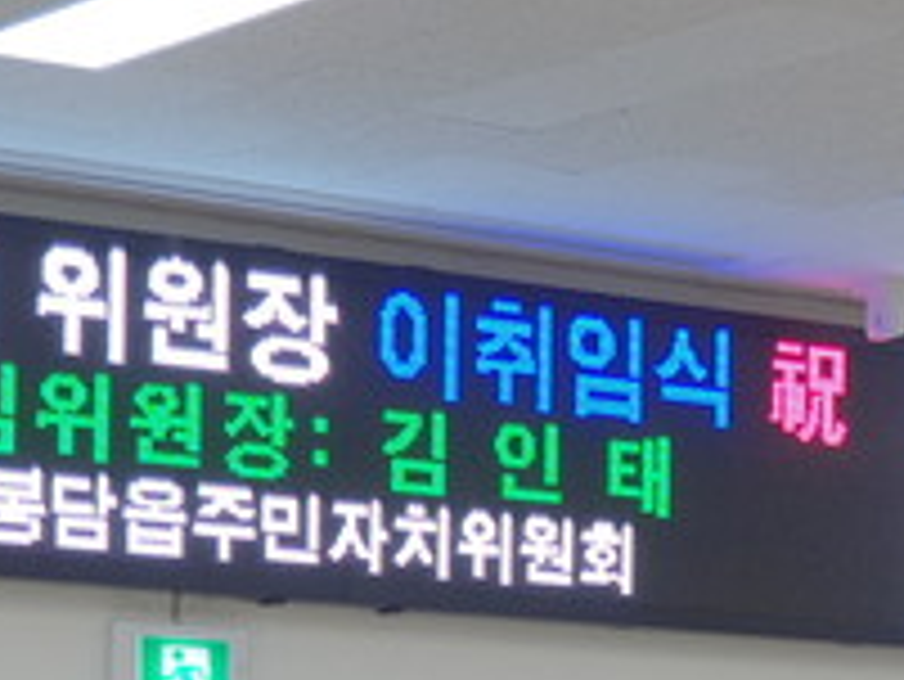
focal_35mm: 155
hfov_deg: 12.5
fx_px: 4050
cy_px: 833
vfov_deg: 9.4
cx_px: 1030
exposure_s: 1/60
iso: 50
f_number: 2.4
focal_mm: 6
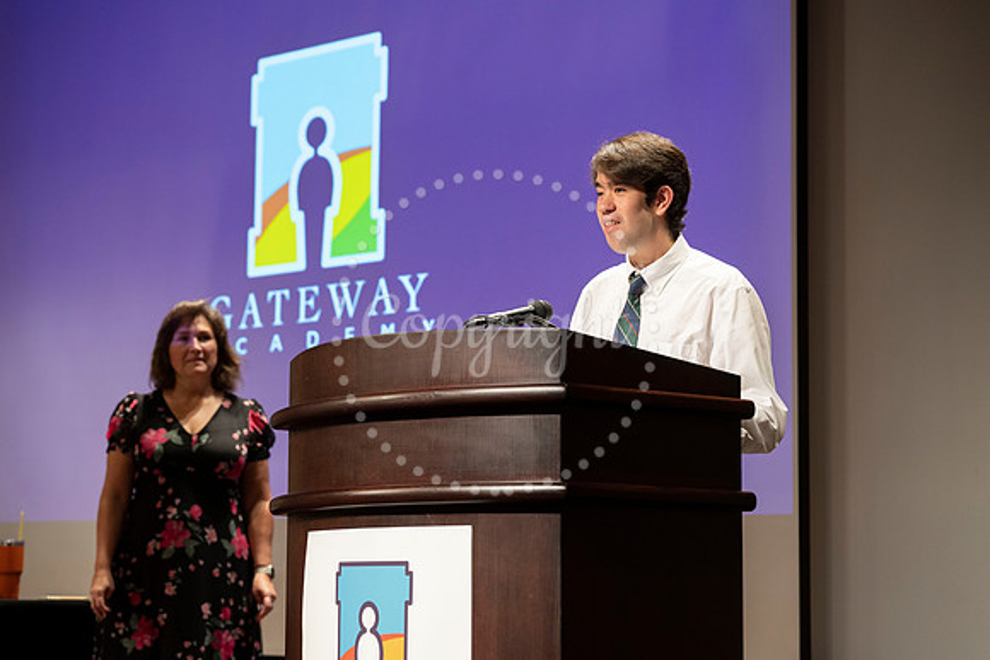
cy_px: 330
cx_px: 495
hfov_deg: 25.7
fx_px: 2173
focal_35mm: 79
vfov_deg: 17.3
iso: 800
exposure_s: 1/80
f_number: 4
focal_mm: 79
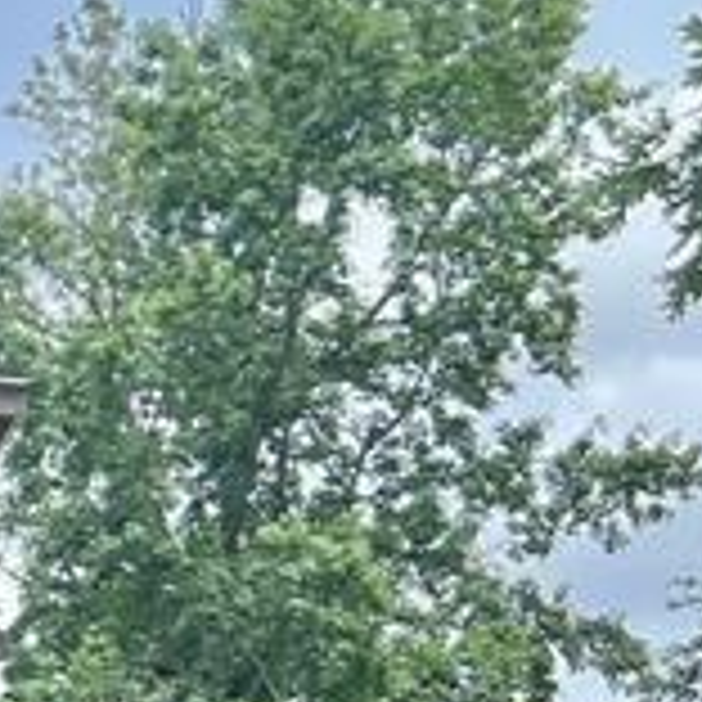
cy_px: 1130
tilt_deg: +4.3
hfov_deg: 10.2
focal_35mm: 151
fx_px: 3465
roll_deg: -2.6
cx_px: -954
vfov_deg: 11.0
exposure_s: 1/1751
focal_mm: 5.7
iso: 50
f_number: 1.5
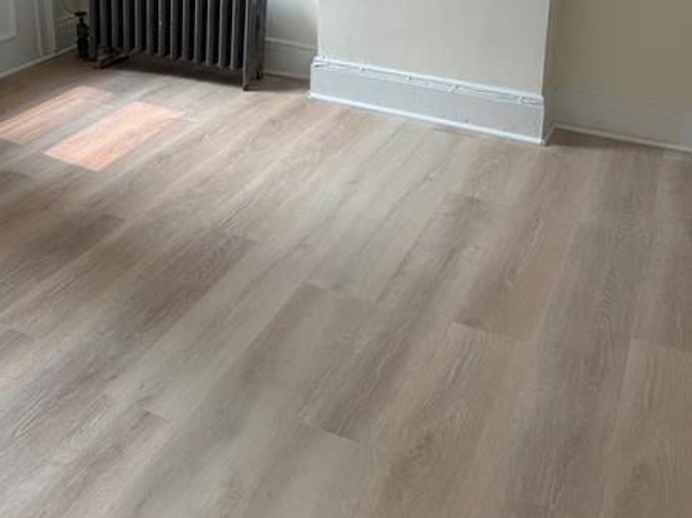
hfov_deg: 45.7
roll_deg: +0.0
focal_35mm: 41
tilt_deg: -13.9
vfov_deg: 32.7
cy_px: 22
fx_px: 819
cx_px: 311
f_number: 1.78
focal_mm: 6.76
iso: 80
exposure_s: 1/121
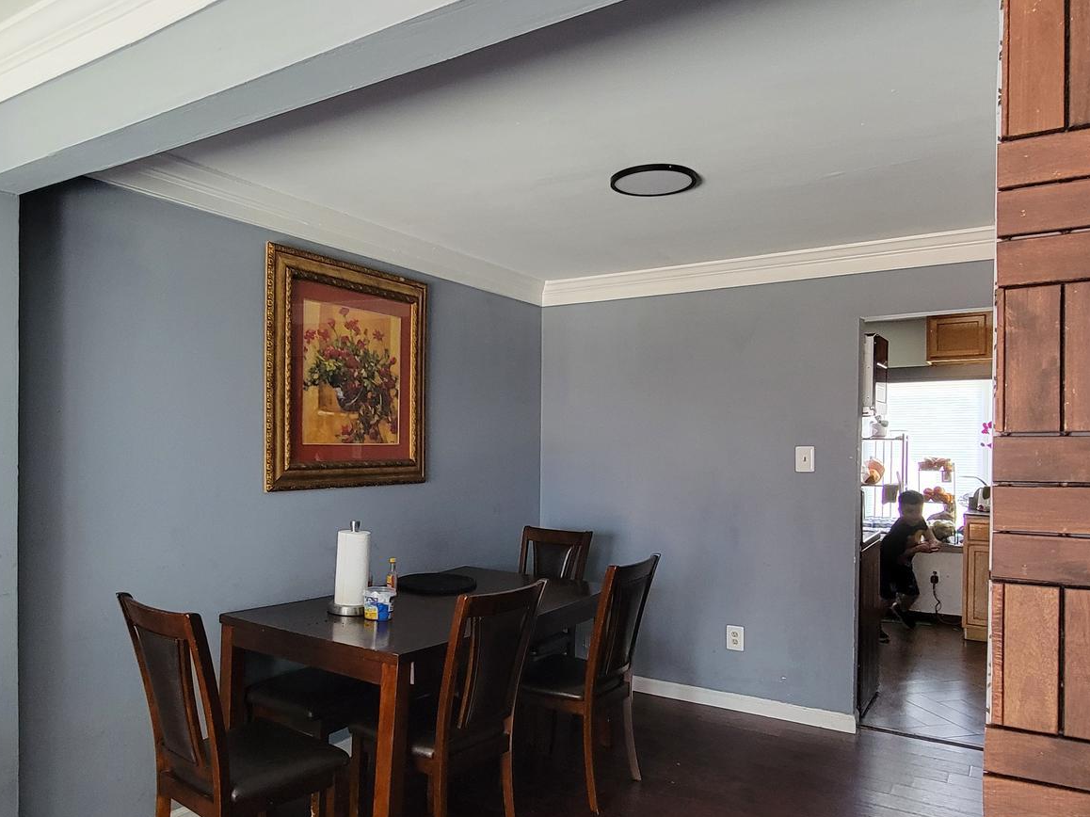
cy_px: 451
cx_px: 500
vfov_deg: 58.7
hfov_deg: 73.8
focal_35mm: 23
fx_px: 724
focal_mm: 2.2
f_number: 2.2
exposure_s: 1/60
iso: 320
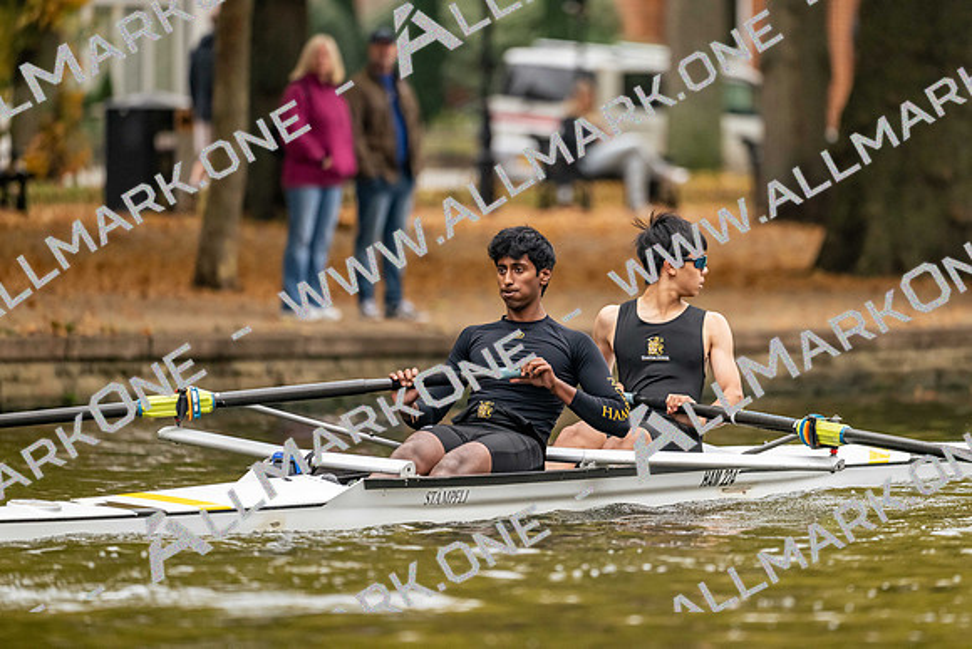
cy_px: 324
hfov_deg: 5.2
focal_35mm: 400
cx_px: 486
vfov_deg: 3.4
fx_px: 10802
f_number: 4.5
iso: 3200
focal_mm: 400
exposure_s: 1/2500
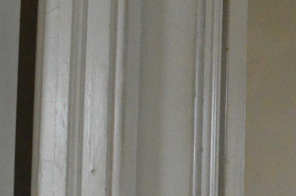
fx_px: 879
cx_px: 408
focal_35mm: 107
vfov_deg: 12.3
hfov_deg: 17.6
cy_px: 265
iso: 6400
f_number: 5
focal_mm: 22
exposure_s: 1/200
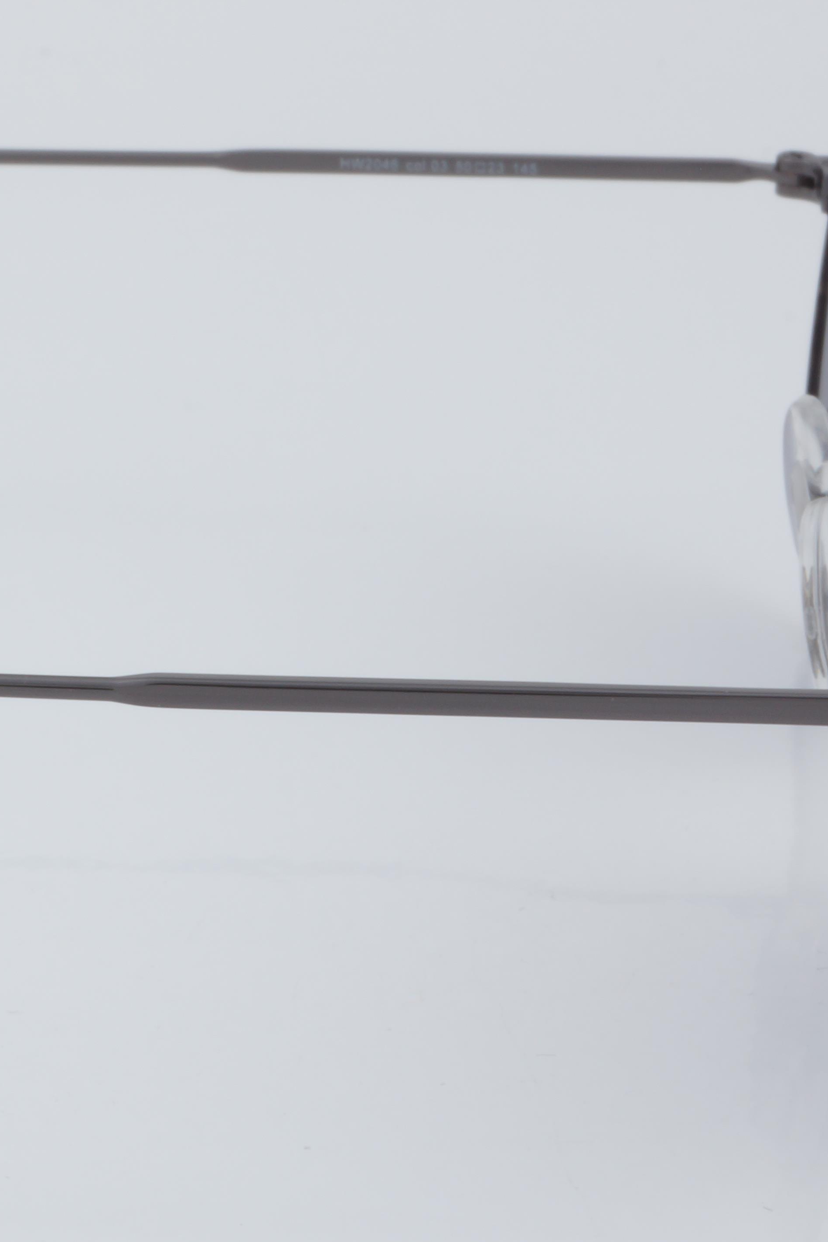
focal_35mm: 158
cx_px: -181
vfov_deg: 13.0
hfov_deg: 8.6
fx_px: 5450
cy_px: 570
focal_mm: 50
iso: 100
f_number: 32
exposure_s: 1/4
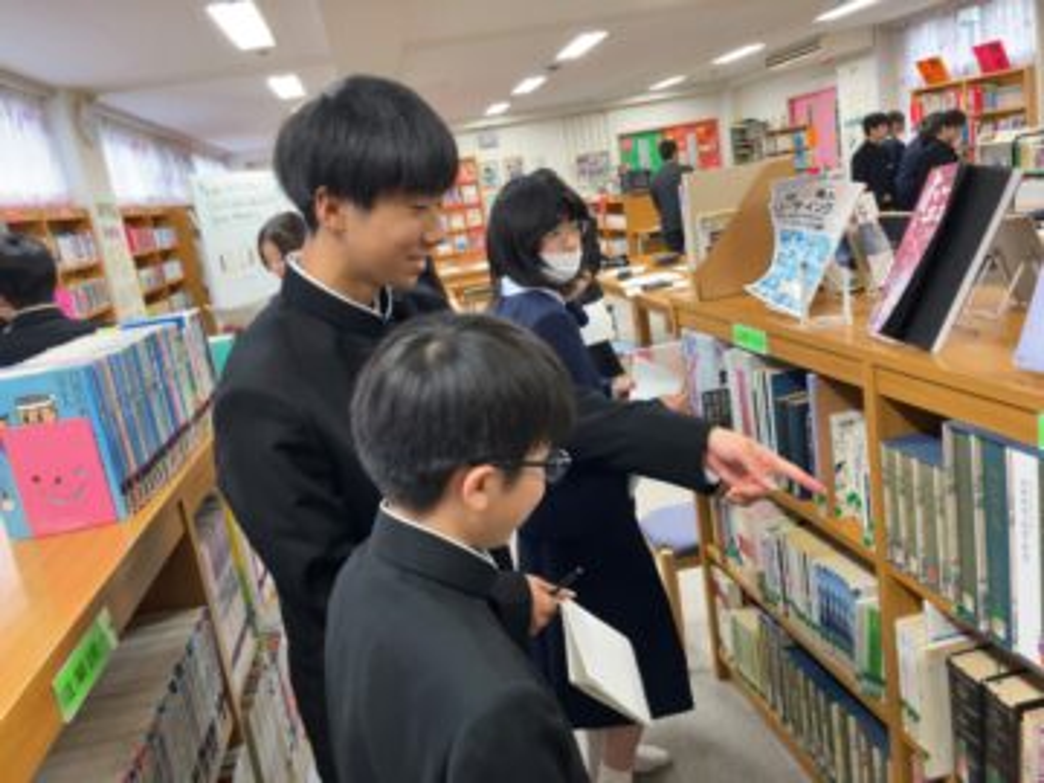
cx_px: 522
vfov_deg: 49.7
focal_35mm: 28
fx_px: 844
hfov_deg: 63.4
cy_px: 392
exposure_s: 1/60
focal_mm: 3.99
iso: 160
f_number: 1.8
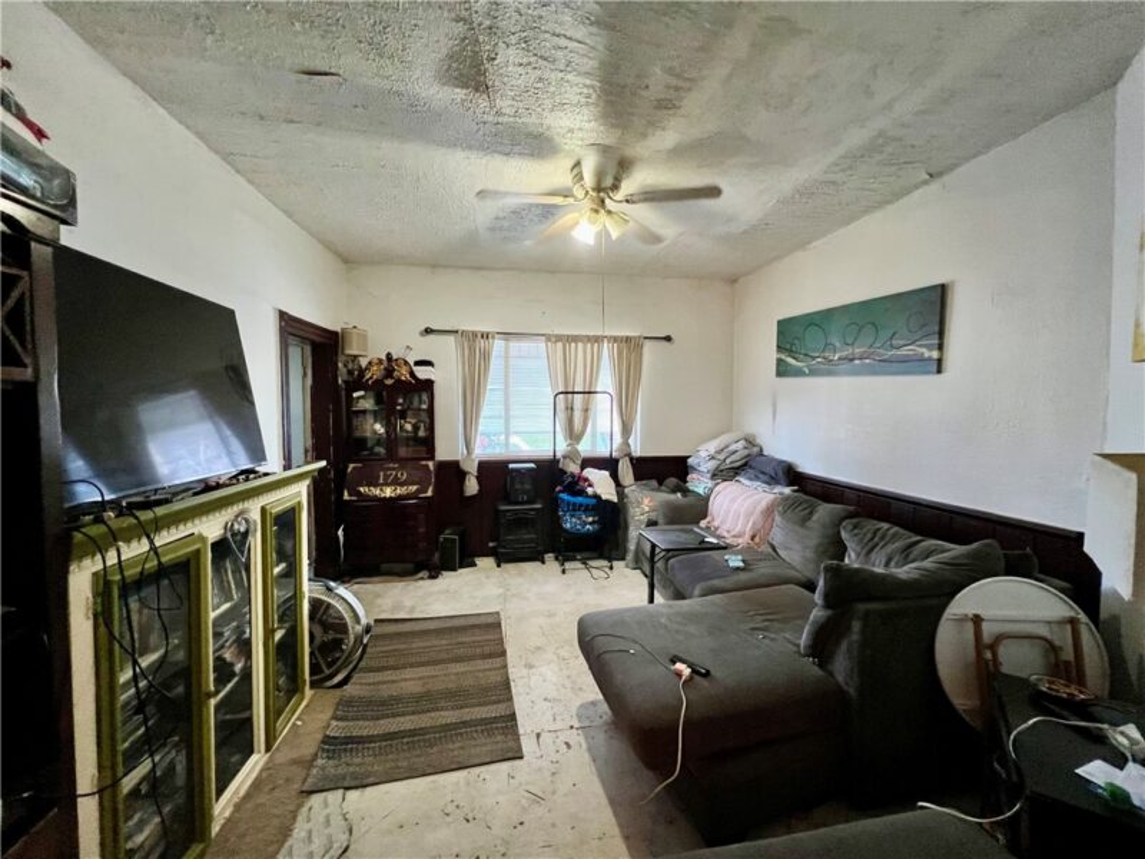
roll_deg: +0.1
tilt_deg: -3.5
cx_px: 572
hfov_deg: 106.2
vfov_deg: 89.9
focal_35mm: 13
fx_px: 430
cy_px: 430
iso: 320
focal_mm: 1.57
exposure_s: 1/60
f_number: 1.8
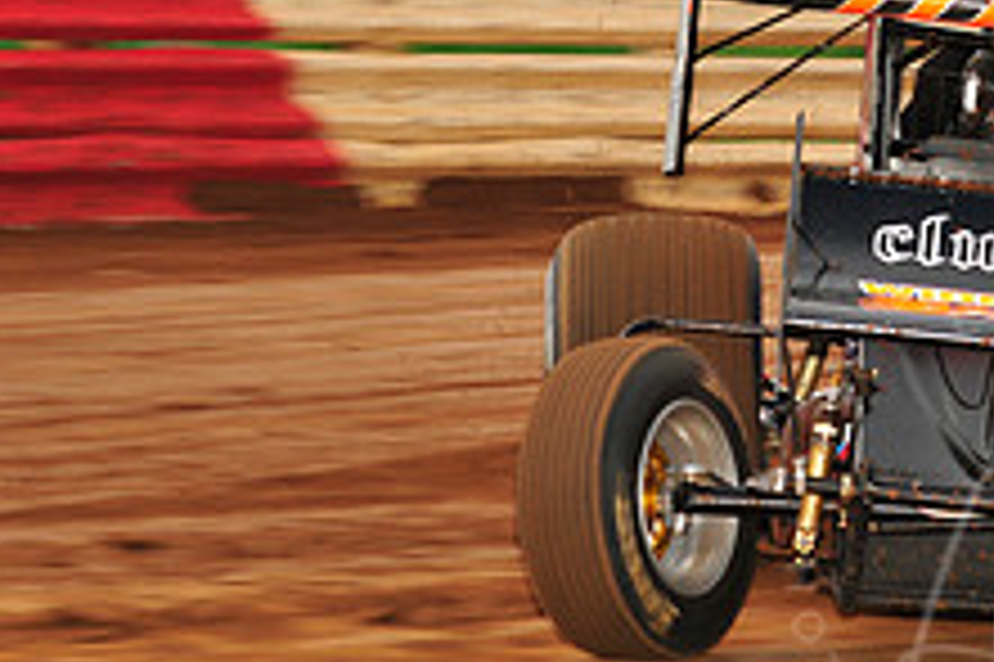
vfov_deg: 3.9
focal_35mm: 355
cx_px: 1052
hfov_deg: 5.8
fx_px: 9794
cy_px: 144
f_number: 7.1
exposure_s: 1/320
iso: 800
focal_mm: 135
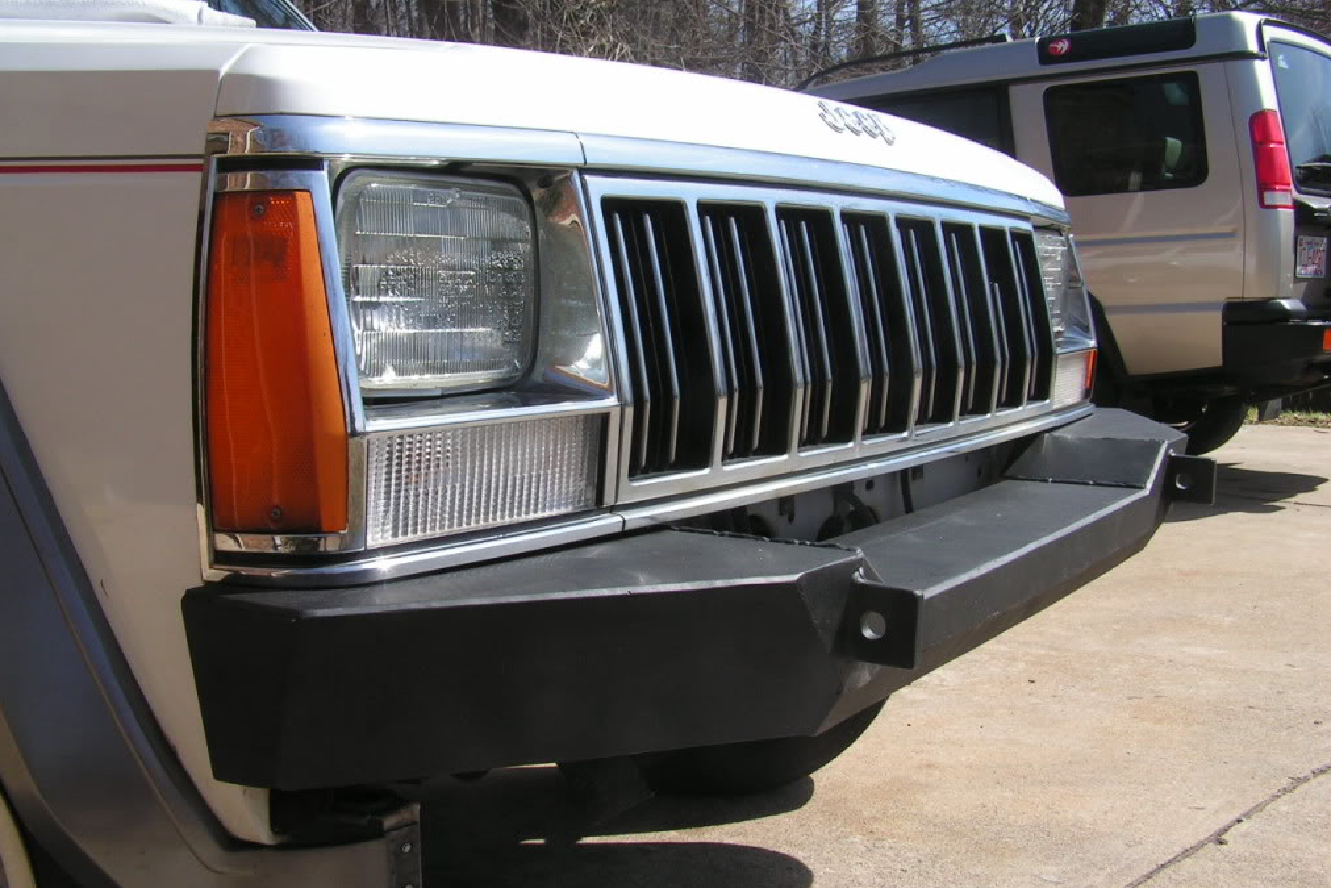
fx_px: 1479
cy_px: 421
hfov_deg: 48.5
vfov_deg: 33.4
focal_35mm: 40
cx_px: 671
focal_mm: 6.3
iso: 50
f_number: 5.6
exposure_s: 1/320
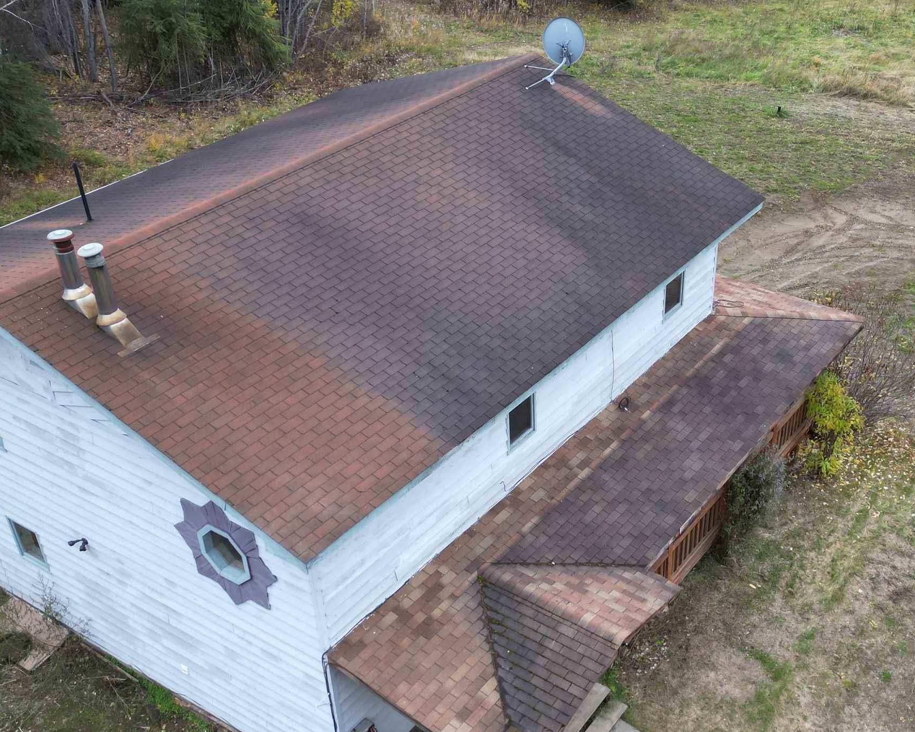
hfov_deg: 43.3
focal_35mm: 42
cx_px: 595
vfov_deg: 35.6
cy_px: 435
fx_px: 1138
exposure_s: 1/125
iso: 100
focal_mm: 6.72
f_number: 1.7
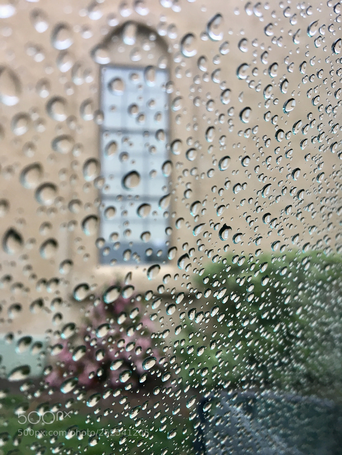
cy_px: 228
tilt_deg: +8.3
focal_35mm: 29
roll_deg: -0.3
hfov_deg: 48.2
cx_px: 171
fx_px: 382
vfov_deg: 61.7
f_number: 2.2
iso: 25
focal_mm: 4.15
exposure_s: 1/40
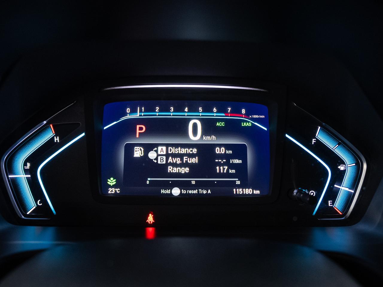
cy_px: 158
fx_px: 343
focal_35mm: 31
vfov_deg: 45.4
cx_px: 198
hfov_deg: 58.4
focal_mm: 24
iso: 1000
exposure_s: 1/40
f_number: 4.5
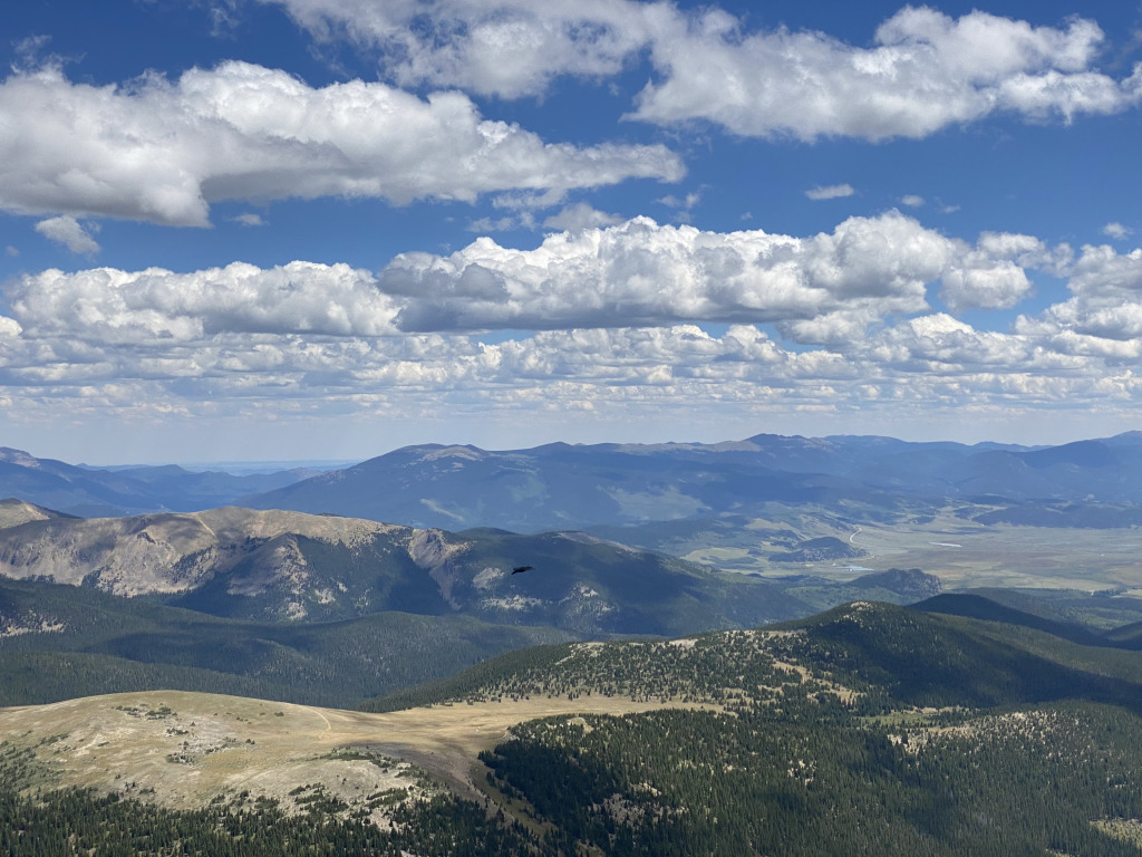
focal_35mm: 52
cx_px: 571
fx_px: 1716
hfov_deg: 36.8
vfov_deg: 28.0
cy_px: 428
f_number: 2
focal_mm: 6
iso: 20
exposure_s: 1/2283
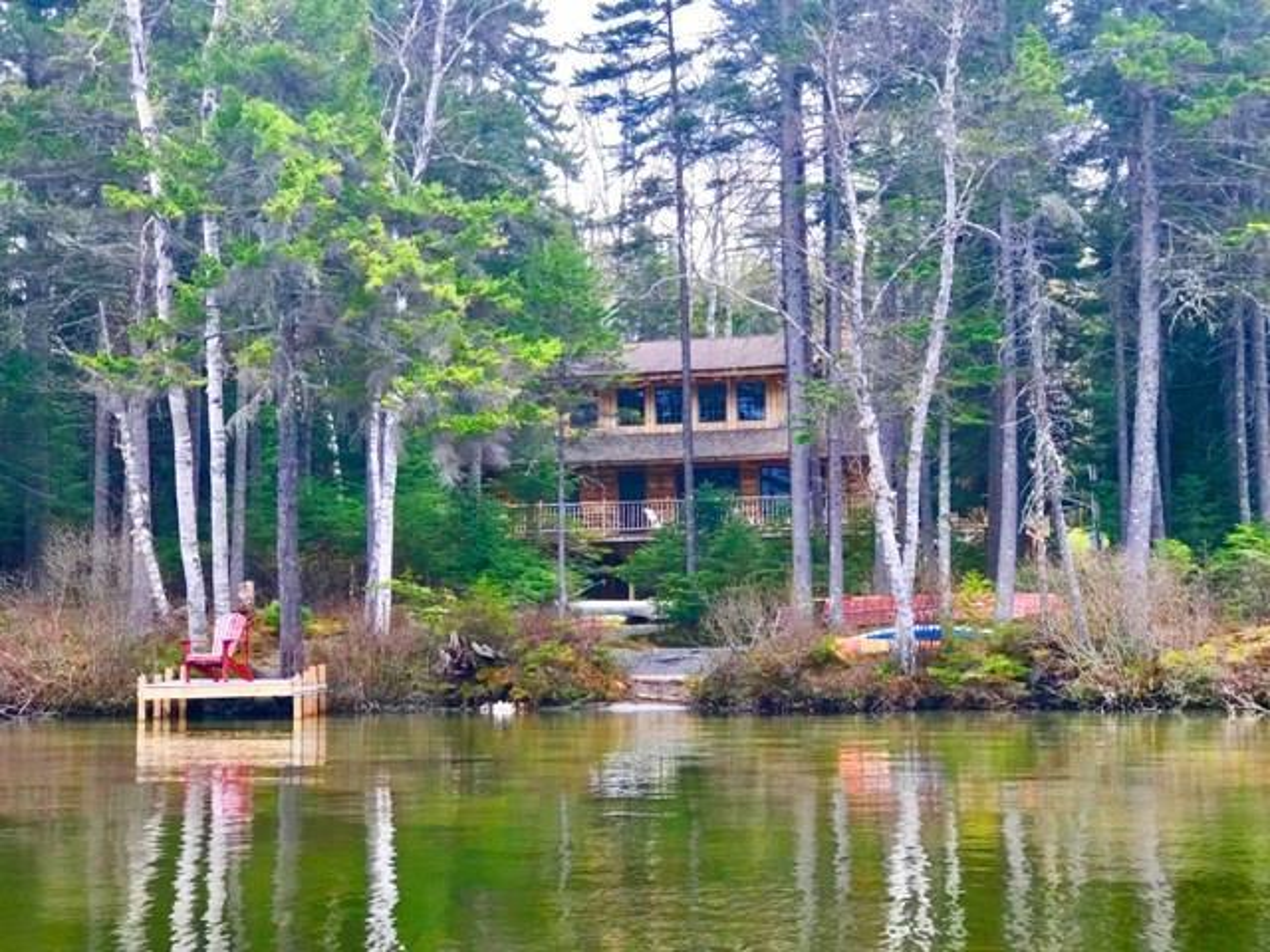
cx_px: 635
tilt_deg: +4.2
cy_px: 476
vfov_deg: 25.7
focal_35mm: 57
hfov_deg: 33.8
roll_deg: +1.3
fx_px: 2091
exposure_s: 1/153
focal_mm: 6.6
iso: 20
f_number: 2.8
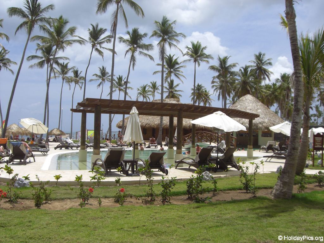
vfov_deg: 37.7
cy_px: 122
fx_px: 356
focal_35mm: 38
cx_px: 162
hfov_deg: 49.0
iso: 64
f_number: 8
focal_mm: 6.2
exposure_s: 1/250
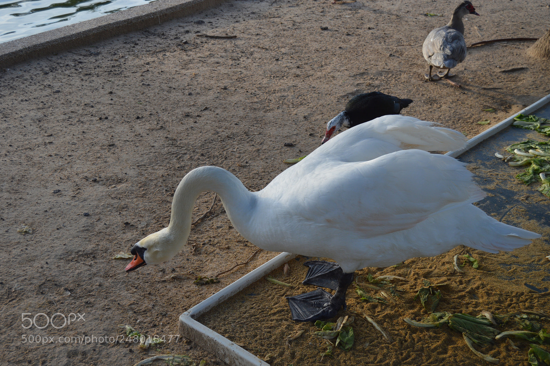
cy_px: 183
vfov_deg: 28.0
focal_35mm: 48
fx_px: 733
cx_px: 275
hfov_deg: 41.1
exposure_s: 1/250
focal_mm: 32
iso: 180
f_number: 5.6
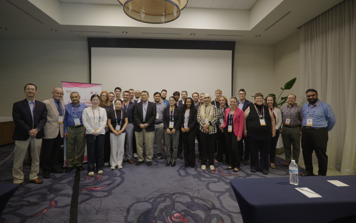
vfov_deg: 62.1
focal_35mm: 19
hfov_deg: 88.0
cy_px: 100
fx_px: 184
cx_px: 181
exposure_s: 1/100
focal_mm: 18
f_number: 1.8
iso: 2000
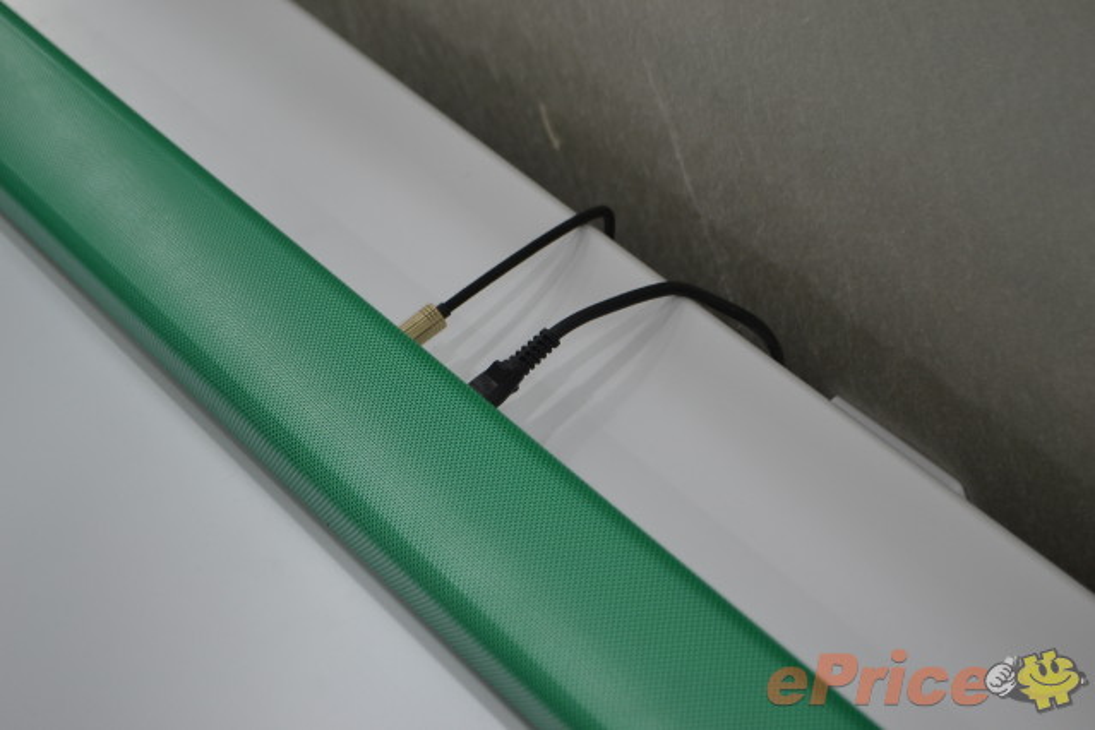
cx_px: 548
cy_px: 365
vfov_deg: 18.2
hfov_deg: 27.0
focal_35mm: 75
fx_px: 2281
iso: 400
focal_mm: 50
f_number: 5.6
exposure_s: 1/30
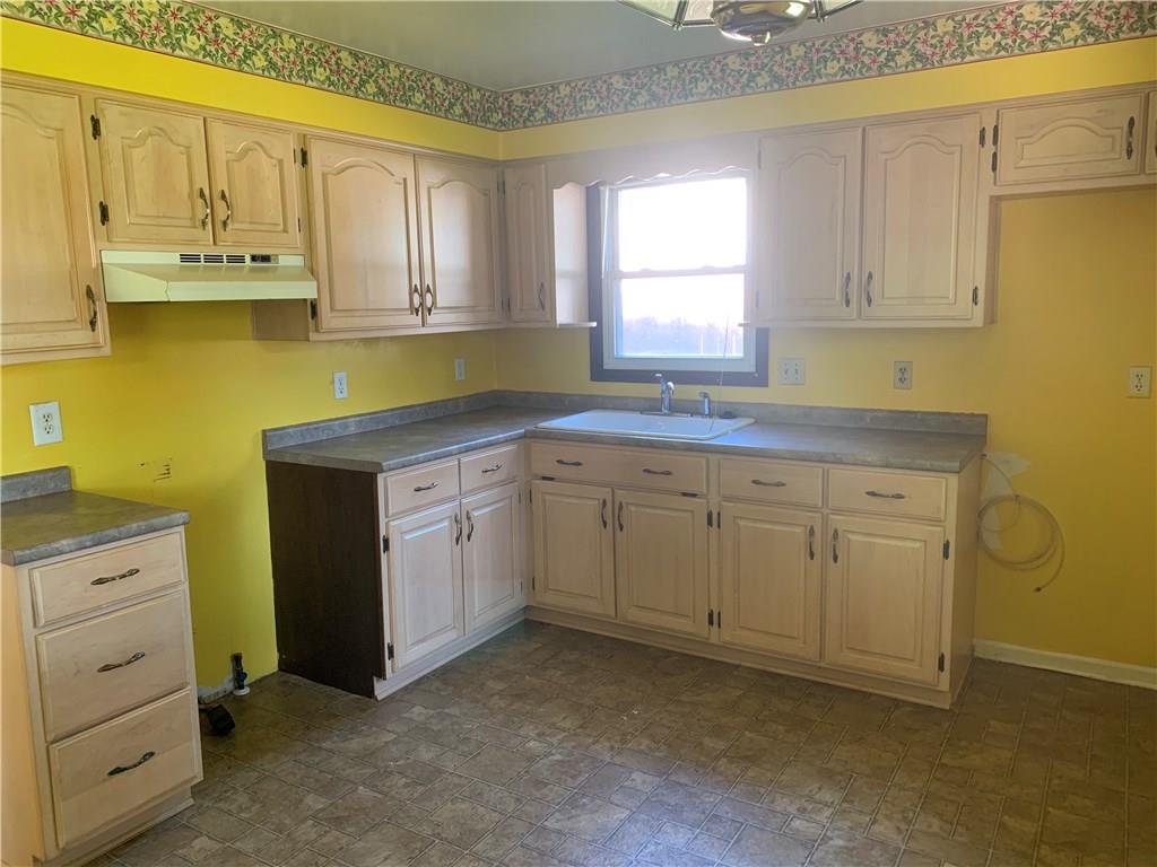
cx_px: 578
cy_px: 434
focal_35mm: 26
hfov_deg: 67.3
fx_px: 869
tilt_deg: -8.7
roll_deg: +2.2
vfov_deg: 53.1
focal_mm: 4.25
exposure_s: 1/60
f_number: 1.8
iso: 200
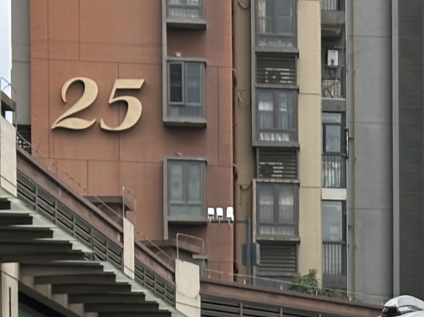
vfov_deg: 7.2
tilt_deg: -0.3
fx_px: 2437
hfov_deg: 9.7
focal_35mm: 199
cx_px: 597
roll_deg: -1.0
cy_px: 574
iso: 64
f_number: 1.78
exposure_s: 1/1145
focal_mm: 6.86
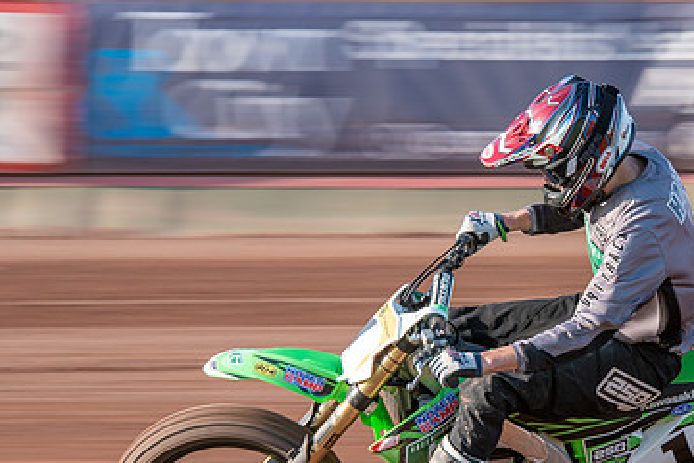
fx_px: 6267
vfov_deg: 4.2
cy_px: 325
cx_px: 606
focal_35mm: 325
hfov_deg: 6.3
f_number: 8
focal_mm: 175
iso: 140
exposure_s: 1/100
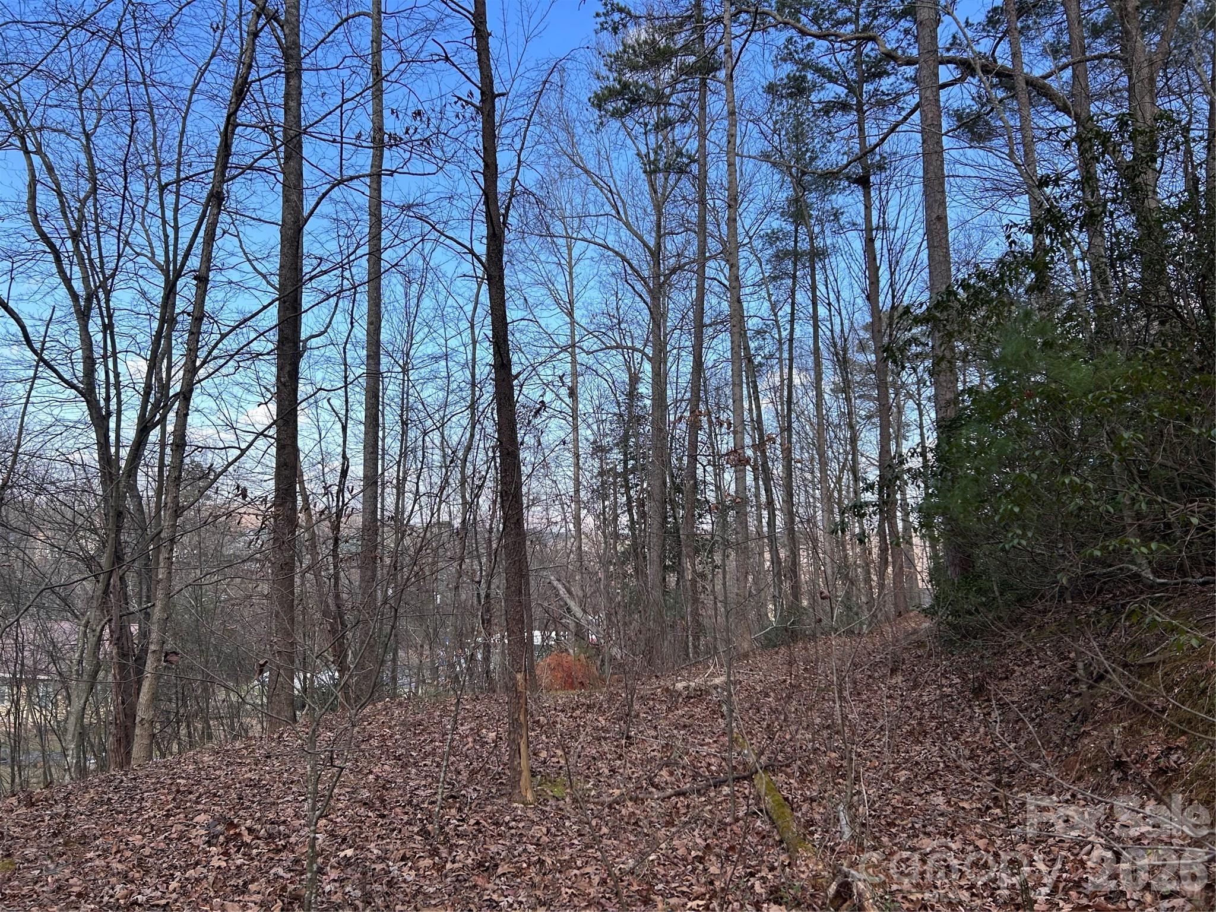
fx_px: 913
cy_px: 456
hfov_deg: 67.3
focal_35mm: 26
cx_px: 608
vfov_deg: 53.1
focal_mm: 5.7
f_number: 1.5
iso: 50
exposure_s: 1/1531
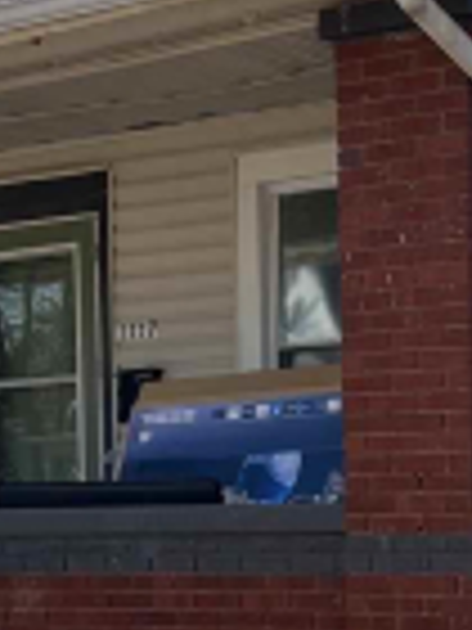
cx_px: 342
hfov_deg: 11.9
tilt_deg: -2.3
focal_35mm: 124
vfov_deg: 15.5
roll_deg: +1.2
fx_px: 2254
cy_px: 691
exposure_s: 1/1575
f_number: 1.5
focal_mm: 5.7
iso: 50
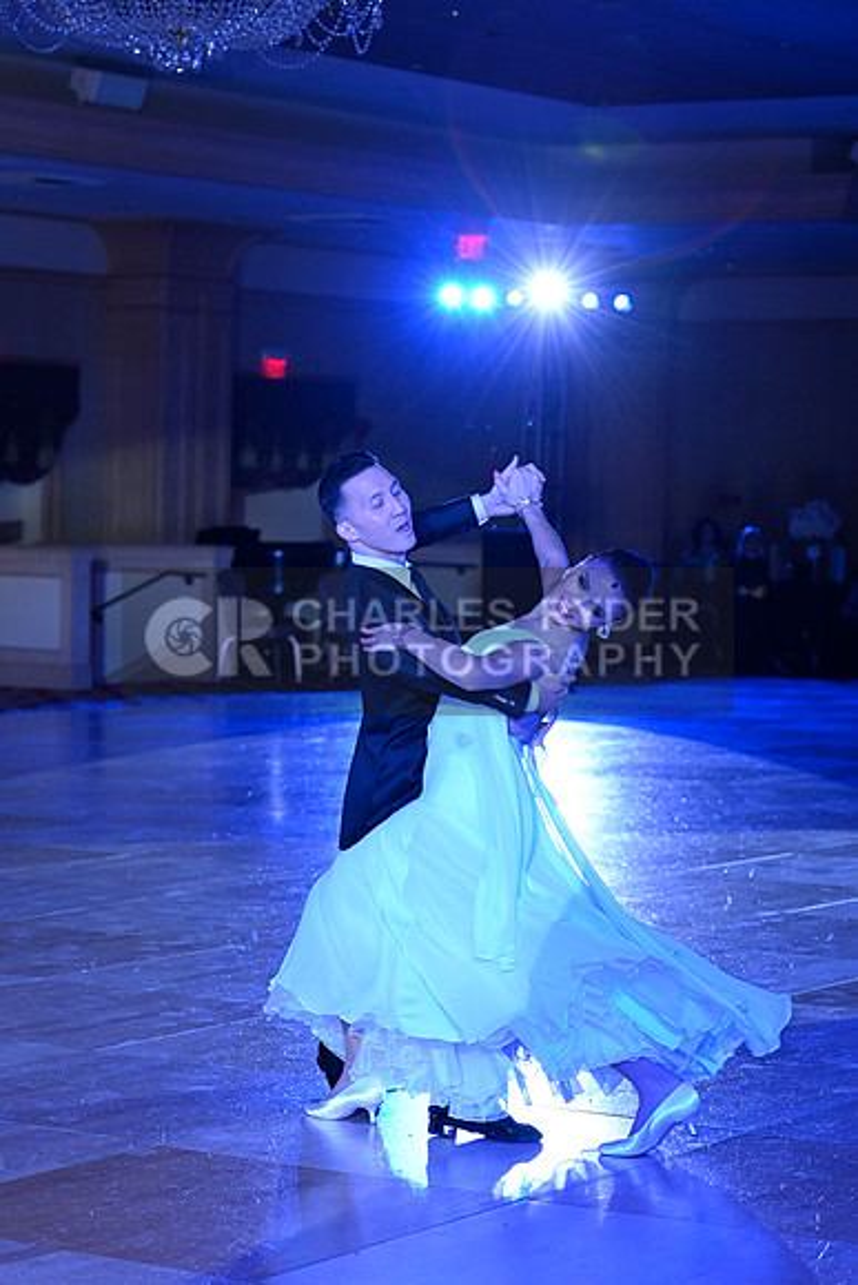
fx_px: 3573
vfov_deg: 20.4
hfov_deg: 13.7
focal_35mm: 100
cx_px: 429
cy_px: 642
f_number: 4
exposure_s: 1/200
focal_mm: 100
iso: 1600
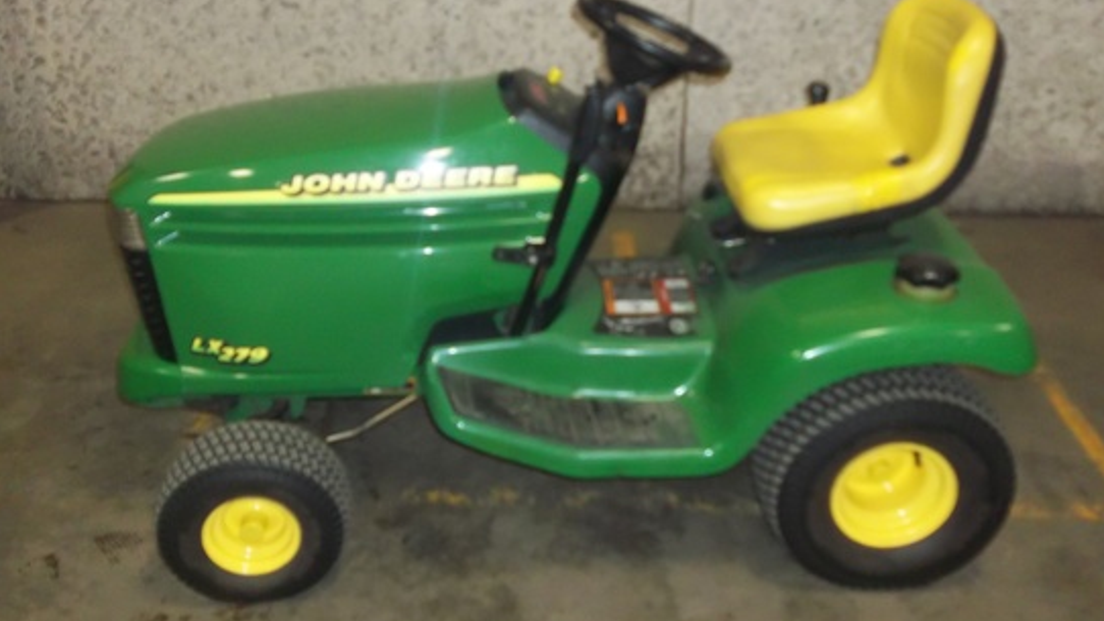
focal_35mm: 35
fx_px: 1025
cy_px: 273
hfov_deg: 56.6
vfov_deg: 33.7
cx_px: 552
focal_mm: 5.7
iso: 320
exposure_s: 1/40
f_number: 3.7
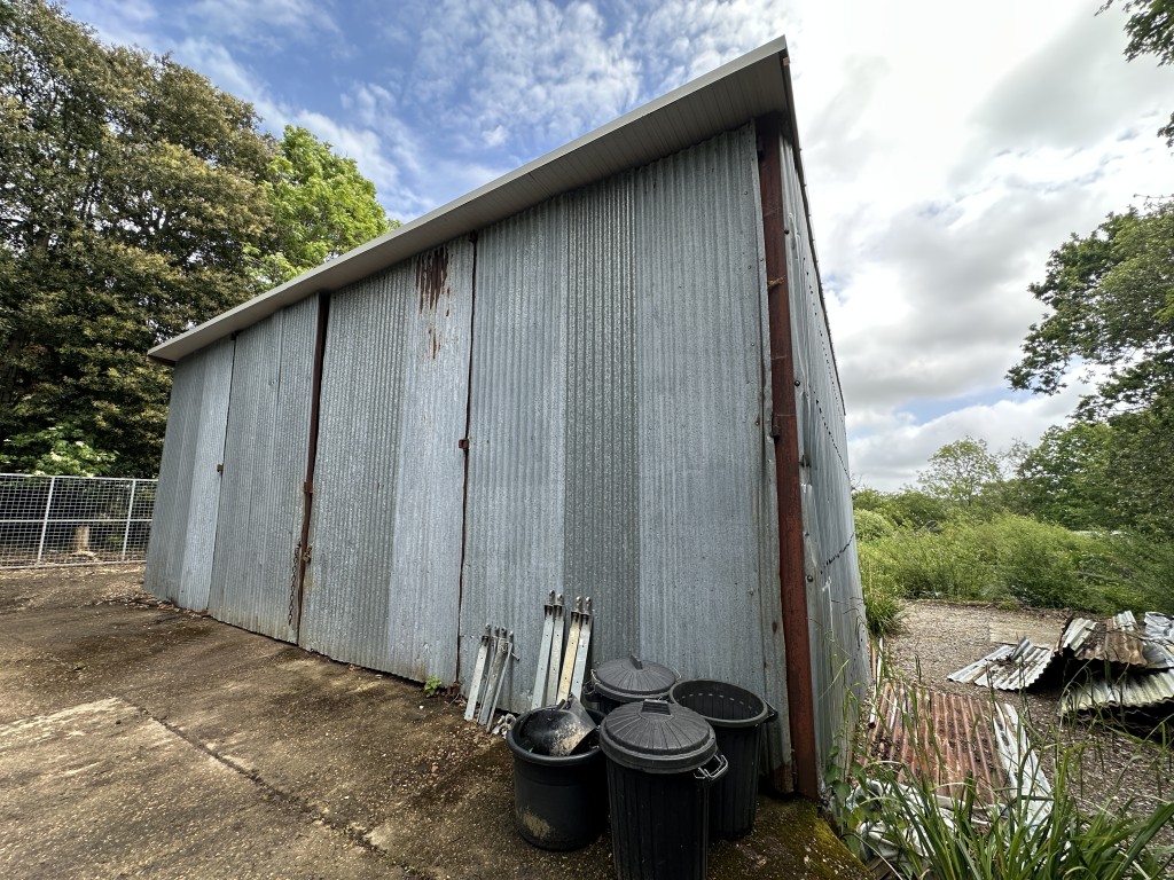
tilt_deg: +9.5
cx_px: 587
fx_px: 475
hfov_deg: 102.1
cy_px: 440
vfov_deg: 85.7
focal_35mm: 14
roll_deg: -0.8
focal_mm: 2.22
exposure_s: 1/401
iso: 40
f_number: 2.2
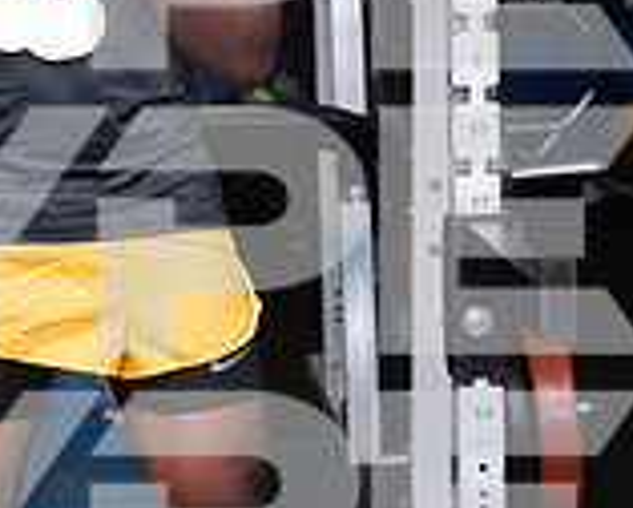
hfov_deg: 16.1
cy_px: 234
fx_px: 2213
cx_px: 52
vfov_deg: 13.1
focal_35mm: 118
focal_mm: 44
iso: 500
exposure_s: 1/400
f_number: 6.3
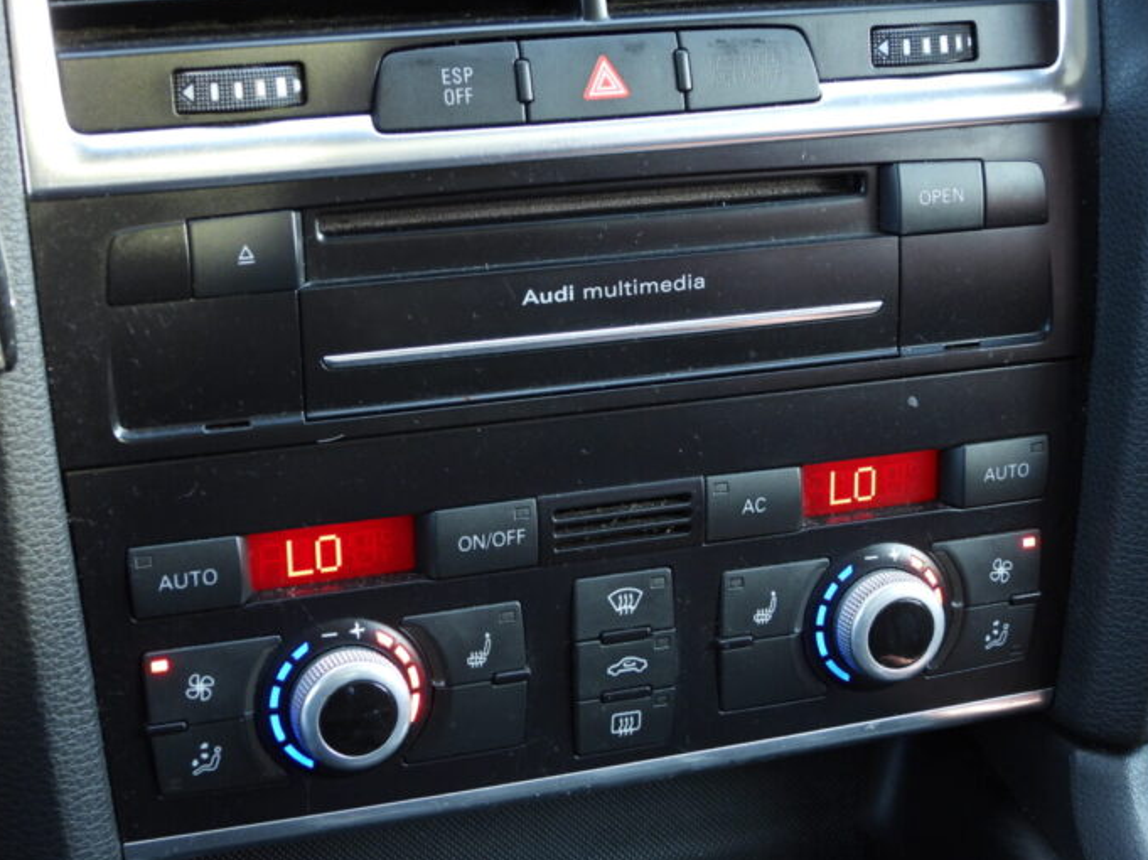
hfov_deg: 28.6
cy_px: 430
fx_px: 2254
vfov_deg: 21.6
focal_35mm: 68
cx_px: 577
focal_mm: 11.7
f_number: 3.5
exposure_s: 1/30
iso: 250
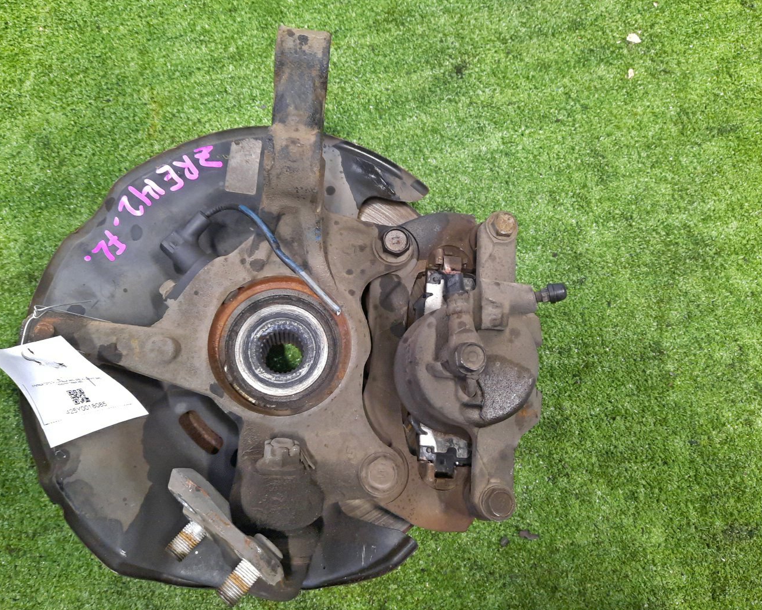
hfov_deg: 64.1
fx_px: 609
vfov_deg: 53.2
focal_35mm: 27
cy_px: 304
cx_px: 372
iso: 340
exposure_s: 1/25
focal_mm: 4.6
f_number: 2
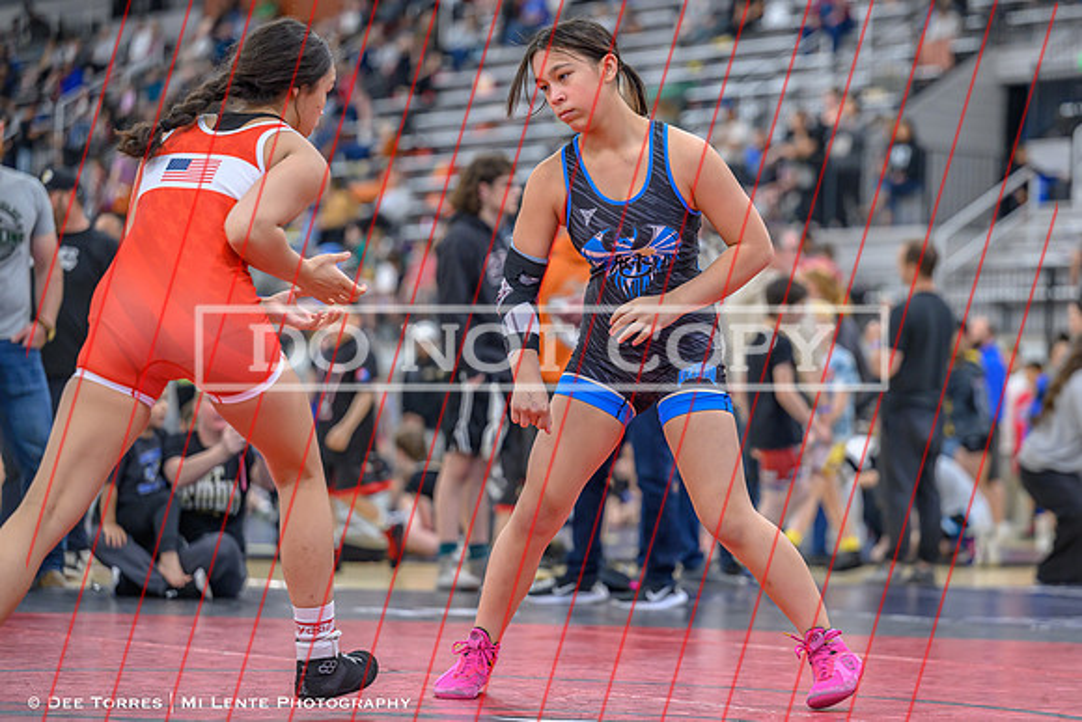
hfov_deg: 16.2
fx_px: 3800
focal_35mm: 126
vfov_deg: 10.9
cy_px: 325
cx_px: 595
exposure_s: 1/640
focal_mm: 115
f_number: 2.8
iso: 2200
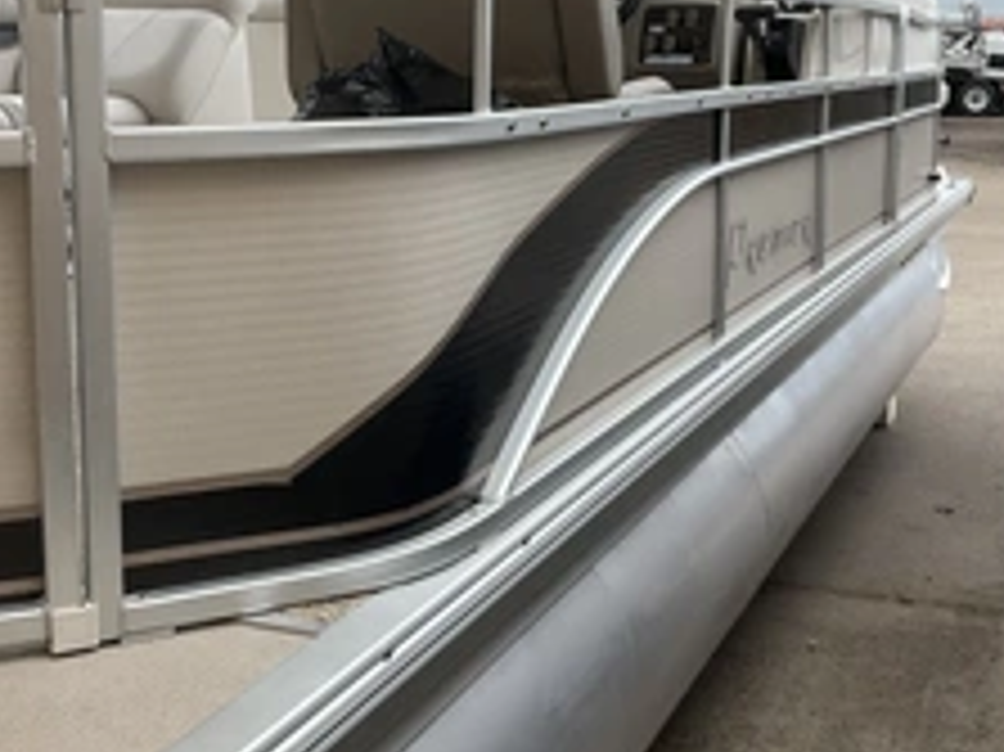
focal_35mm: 52
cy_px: 288
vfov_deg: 27.9
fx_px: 1507
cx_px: 495
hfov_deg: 36.8
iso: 25
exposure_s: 1/1279
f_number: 1.8
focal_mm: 3
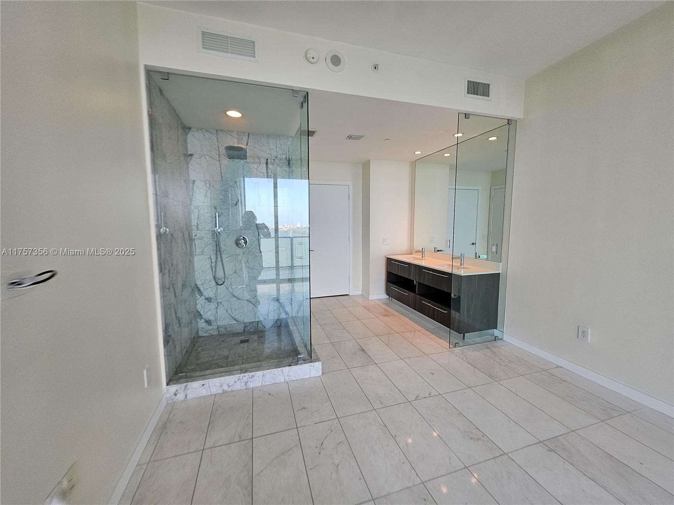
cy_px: 252
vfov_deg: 89.9
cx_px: 337
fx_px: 253
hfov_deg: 106.2
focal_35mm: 13
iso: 40
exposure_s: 1/60
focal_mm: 1.74
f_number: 2.2
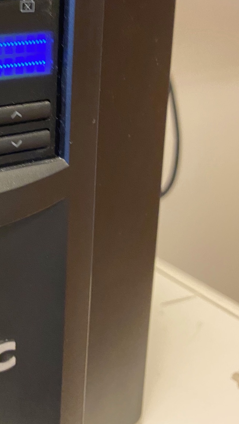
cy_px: 117
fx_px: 563
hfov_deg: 22.8
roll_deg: +0.4
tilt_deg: -14.5
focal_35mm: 50
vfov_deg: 40.4
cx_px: -15
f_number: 1.8
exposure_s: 1/25
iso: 500
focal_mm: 4.25
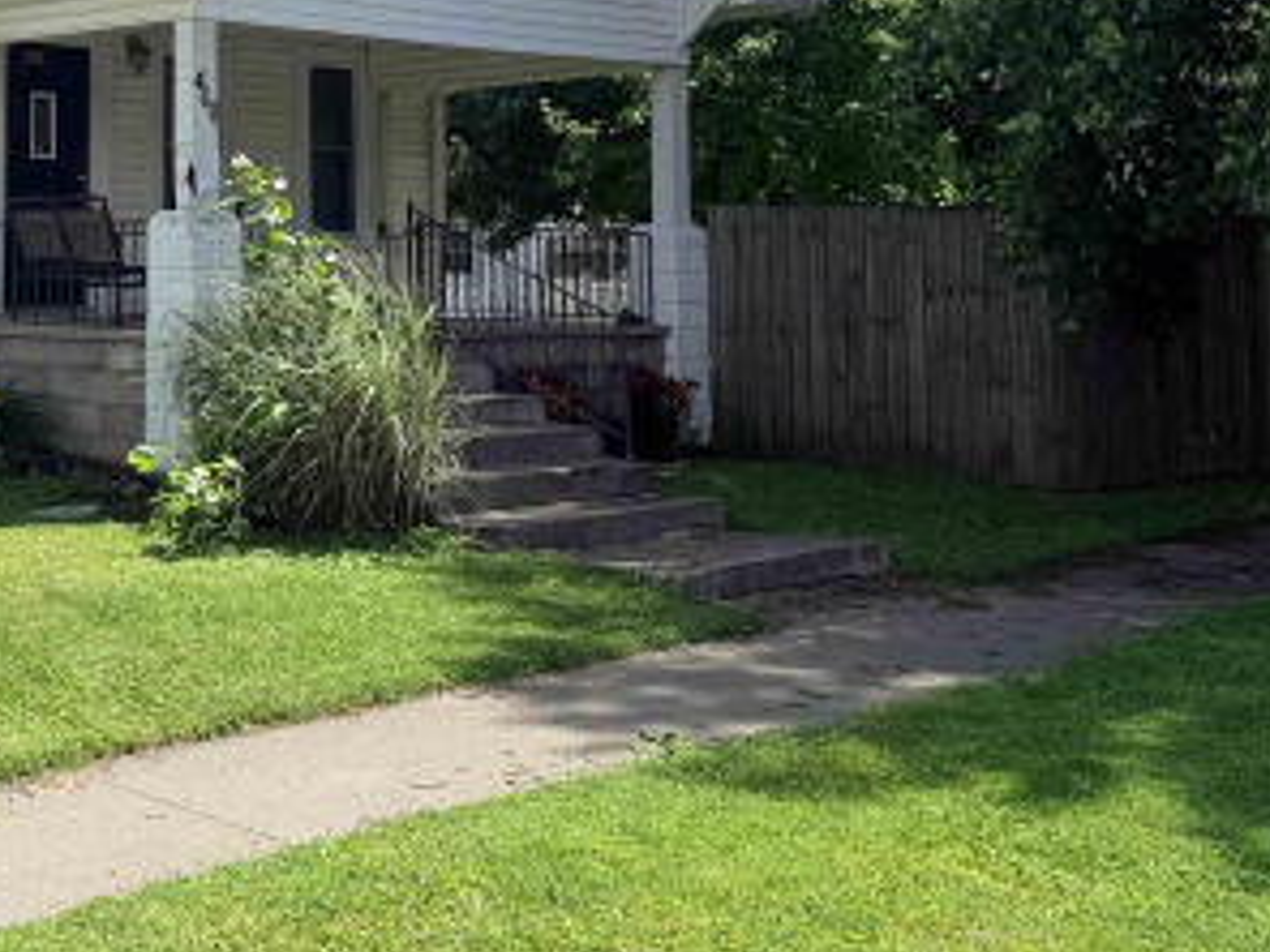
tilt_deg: +5.5
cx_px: 101
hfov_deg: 33.5
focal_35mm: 54
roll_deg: +0.4
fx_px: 1981
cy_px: 81
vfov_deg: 26.1
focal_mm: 6.76
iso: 80
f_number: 1.78
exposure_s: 1/4167
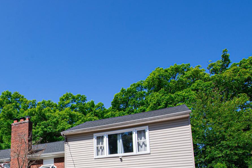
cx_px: 32
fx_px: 224
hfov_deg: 52.6
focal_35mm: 32
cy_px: 168
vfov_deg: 36.9
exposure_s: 1/200
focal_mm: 14
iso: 100
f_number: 11
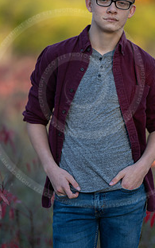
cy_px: 105
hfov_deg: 10.5
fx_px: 845
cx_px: 90
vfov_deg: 16.7
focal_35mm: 125
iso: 160
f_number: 1.2
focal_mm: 85
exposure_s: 1/2000
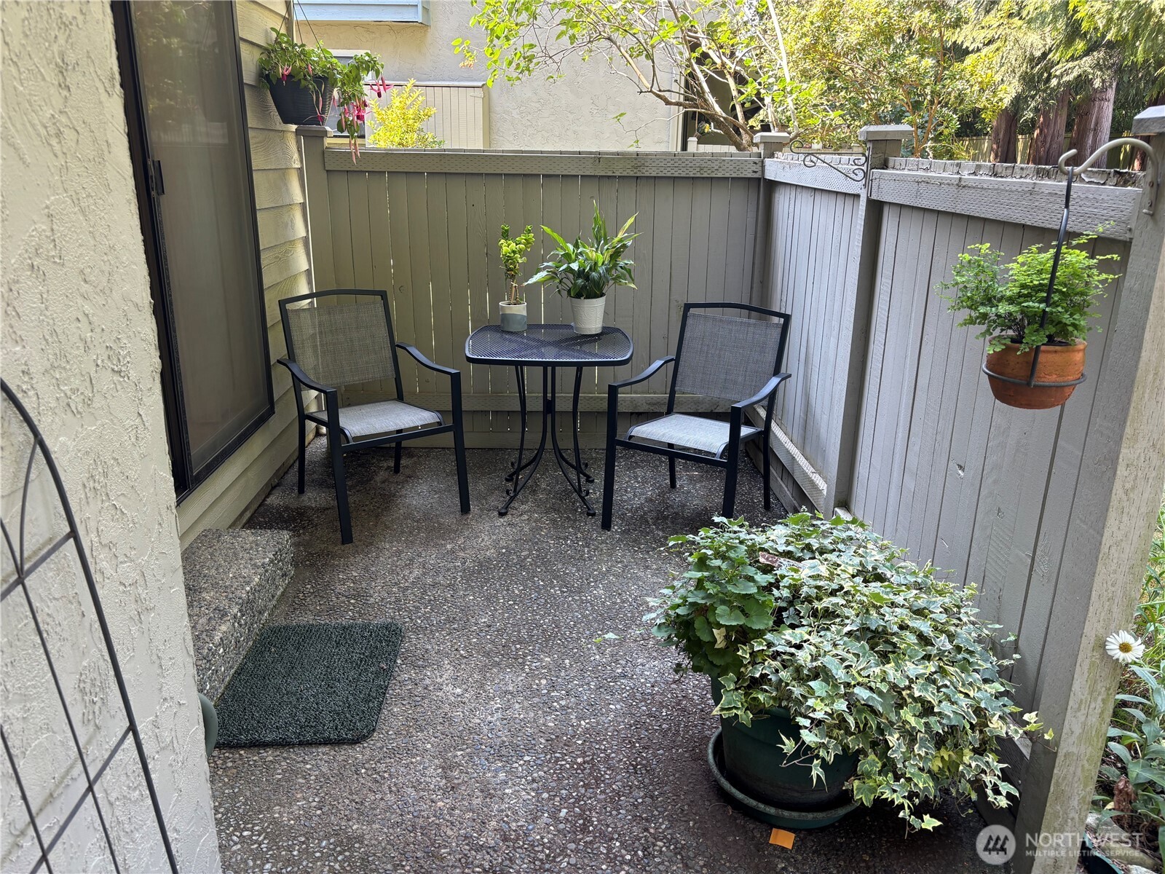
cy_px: 437
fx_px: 875
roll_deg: -1.5
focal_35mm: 26
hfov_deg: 67.3
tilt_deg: -19.0
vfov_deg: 53.1
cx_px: 582
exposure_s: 1/121
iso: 64
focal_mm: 5.96
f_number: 1.6
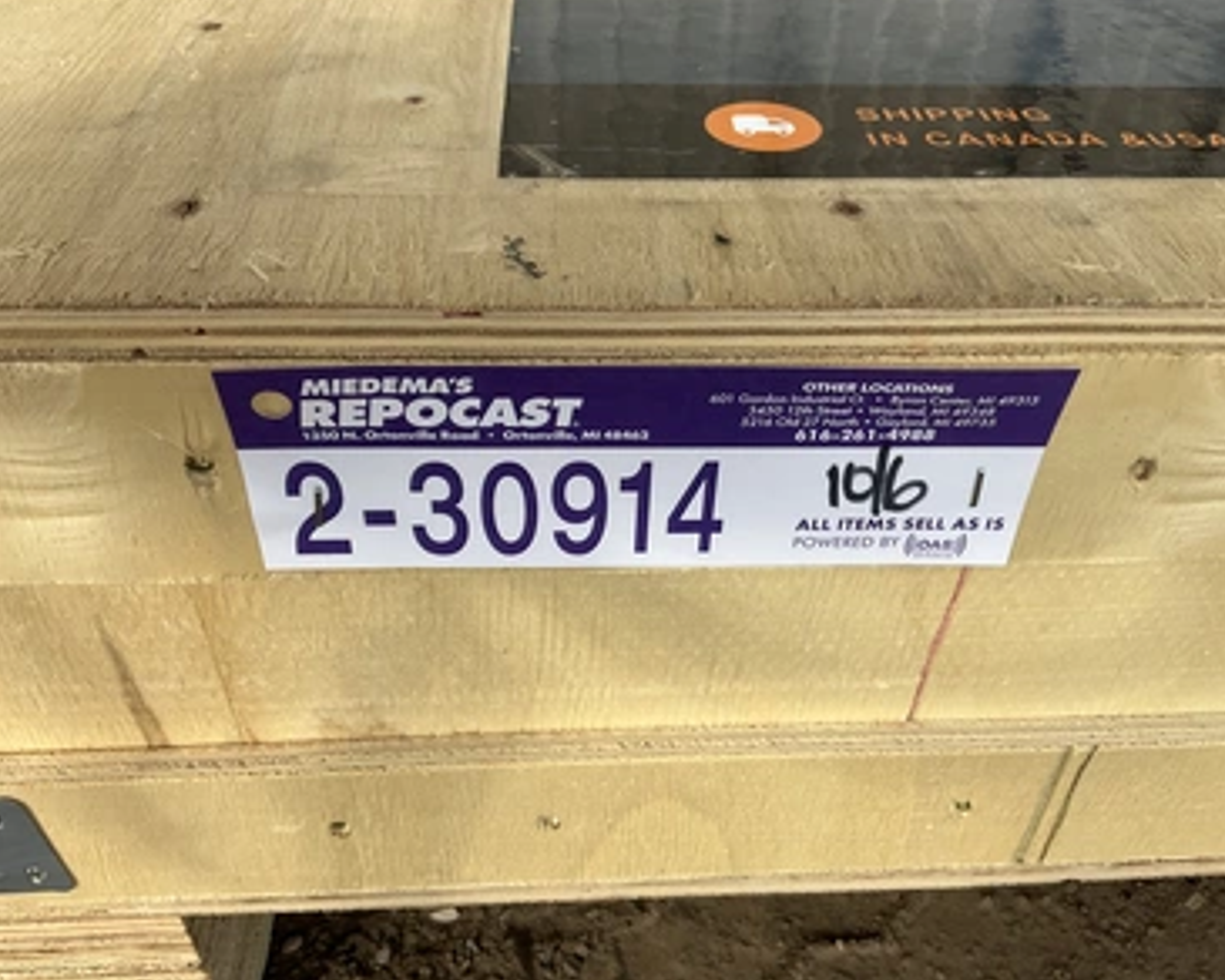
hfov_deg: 57.2
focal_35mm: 31
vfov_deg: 47.1
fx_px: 1124
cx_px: 641
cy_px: 480
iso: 25
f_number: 1.8
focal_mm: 3
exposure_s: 1/580
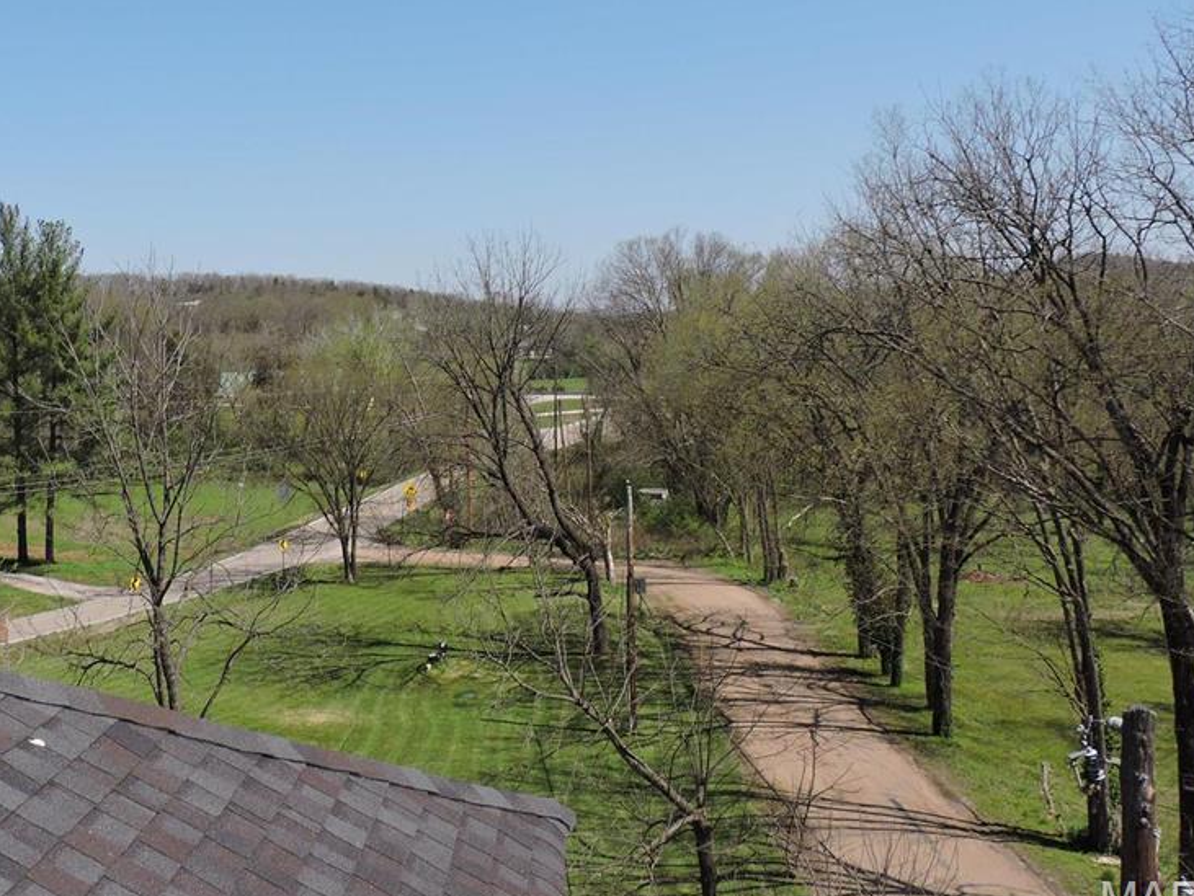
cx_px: 428
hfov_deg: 44.3
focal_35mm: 42
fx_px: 1449
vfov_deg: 34.1
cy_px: 307
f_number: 3.1
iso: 100
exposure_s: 1/1250
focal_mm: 5.4
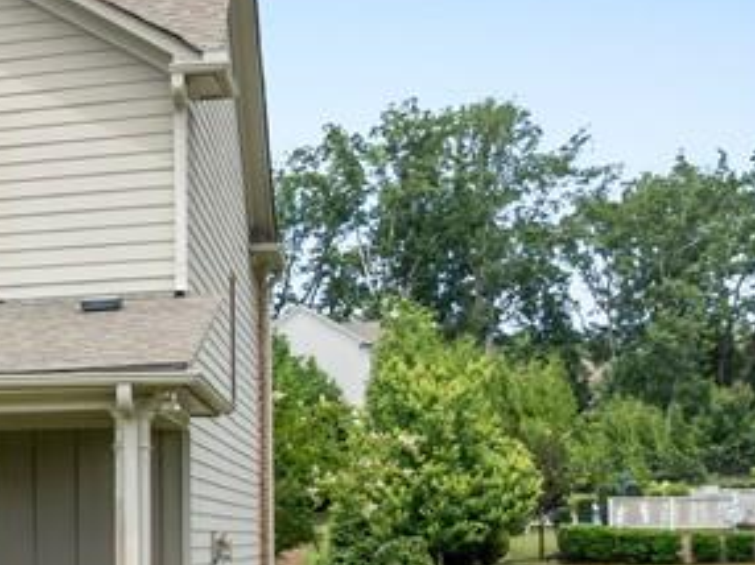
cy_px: 507
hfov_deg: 18.3
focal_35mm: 86
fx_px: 1874
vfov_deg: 16.9
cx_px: -570
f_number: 2.8
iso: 100
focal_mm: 12.29
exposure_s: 1/50
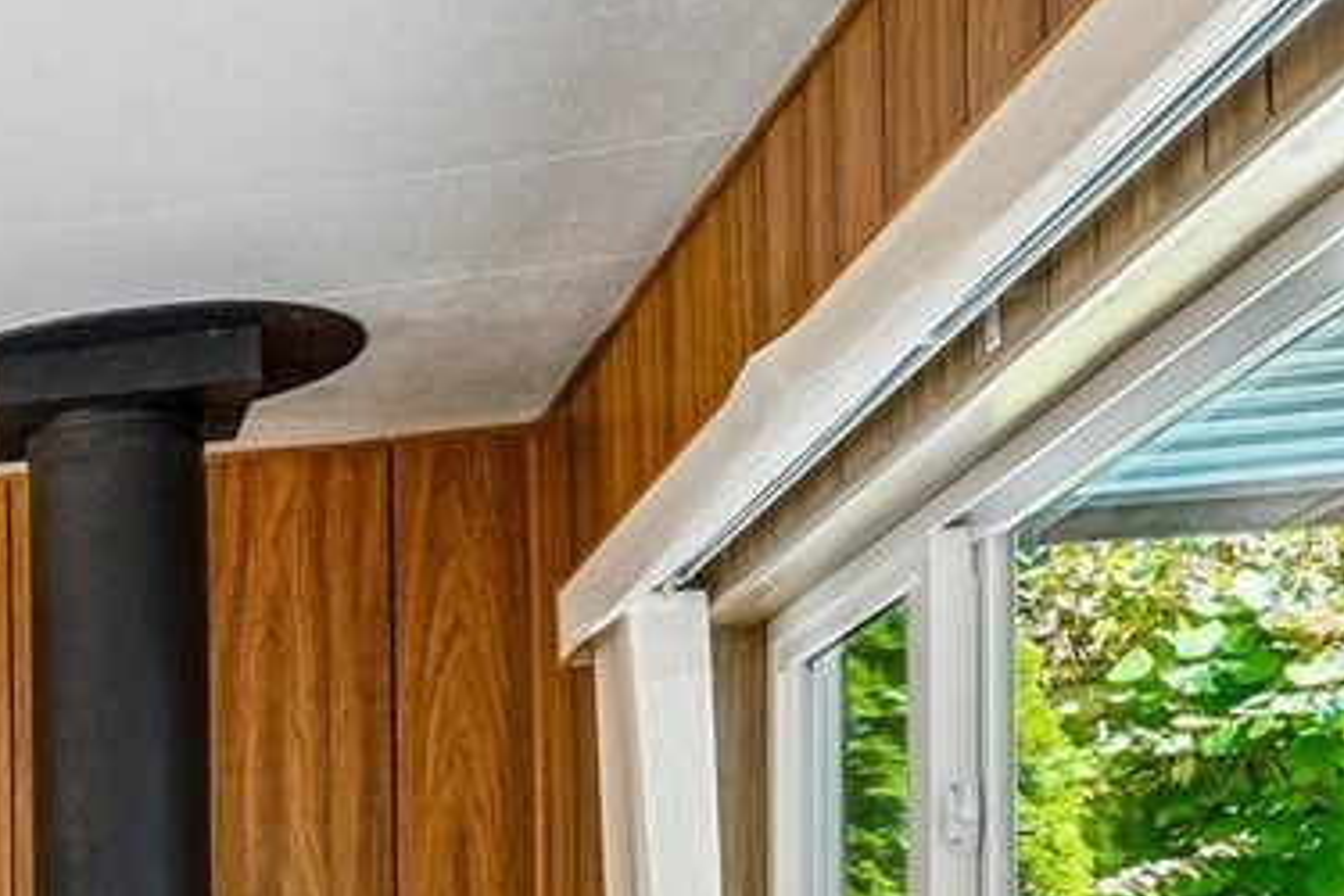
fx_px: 2874
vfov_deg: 16.4
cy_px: 1274
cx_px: -1629
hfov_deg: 16.4
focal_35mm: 77
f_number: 8
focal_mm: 17
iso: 2000
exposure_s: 1/15
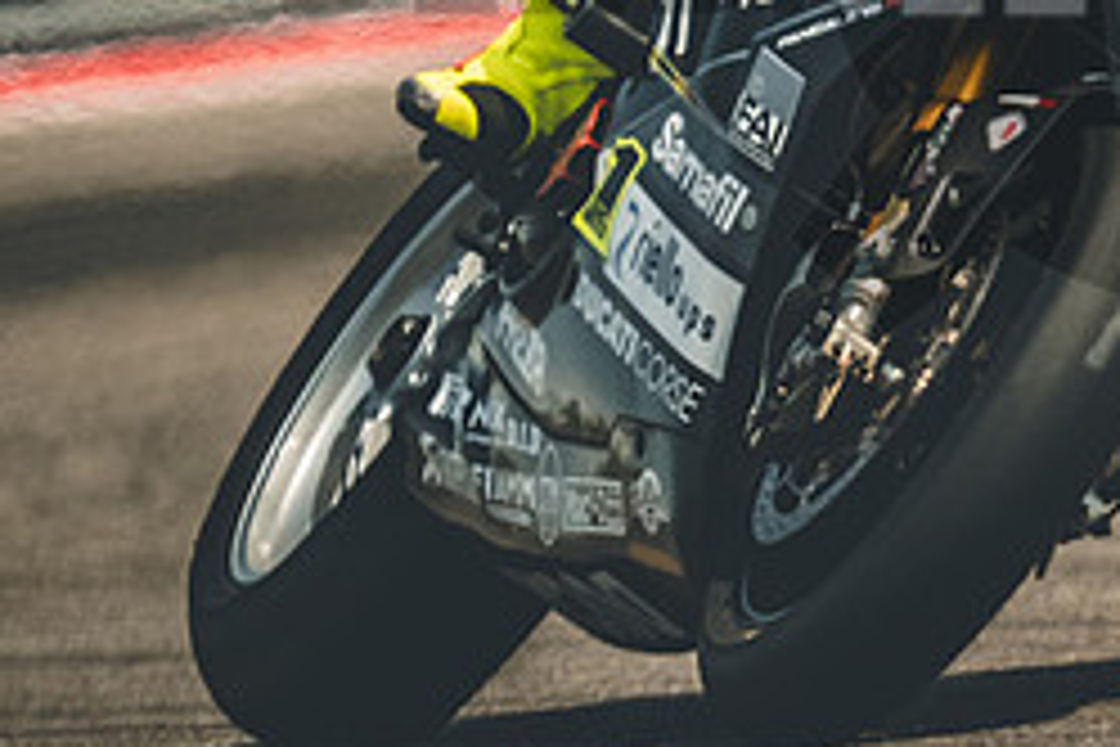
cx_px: 1228
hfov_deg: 1.5
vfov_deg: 1.0
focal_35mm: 1395
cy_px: -101
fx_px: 43397
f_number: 5.6
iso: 1250
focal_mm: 400
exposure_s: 1/2500
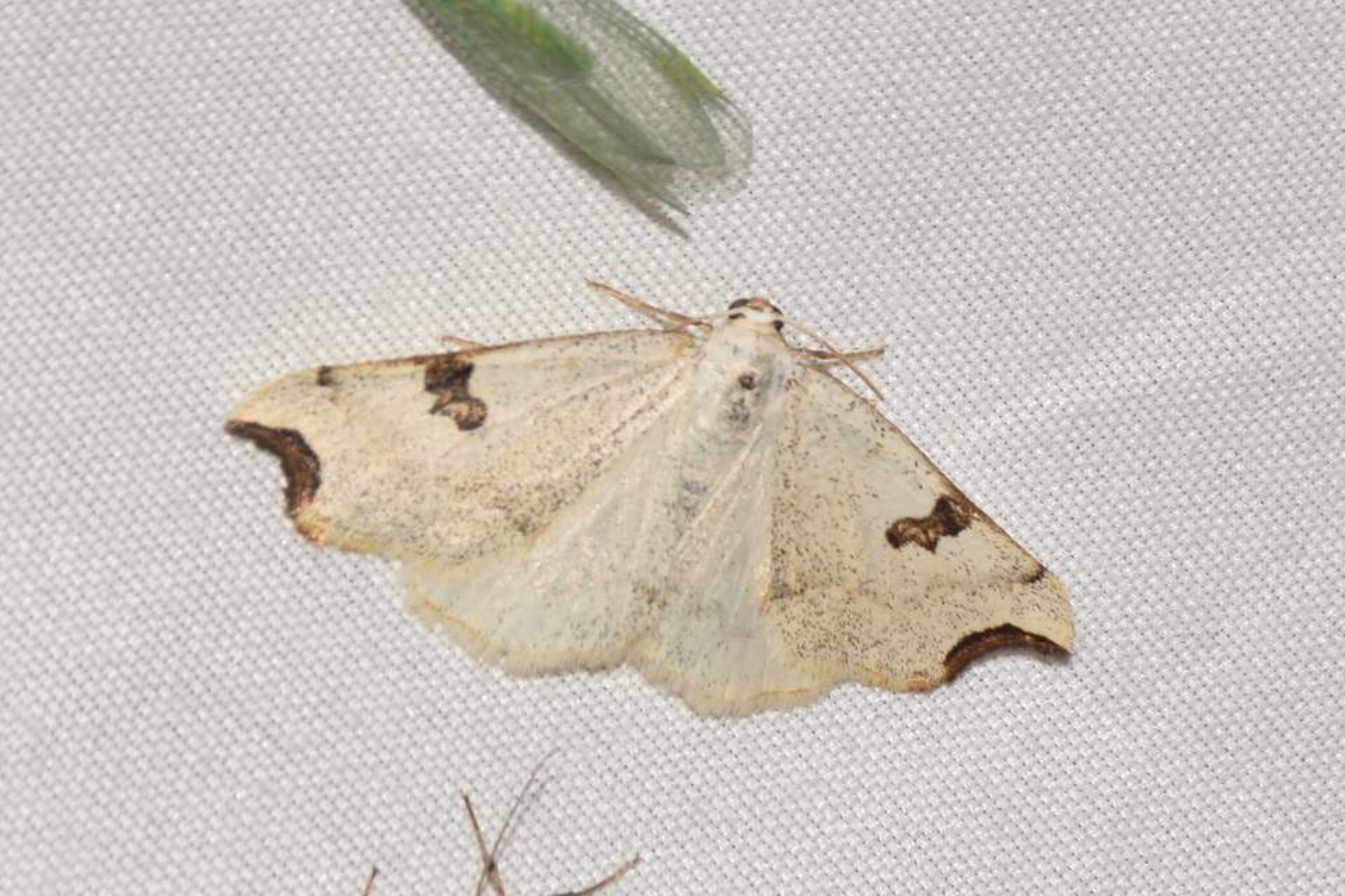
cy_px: 448
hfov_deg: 9.8
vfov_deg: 6.5
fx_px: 7845
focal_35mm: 210
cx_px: 672
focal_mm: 140
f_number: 13
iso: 100
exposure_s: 1/160
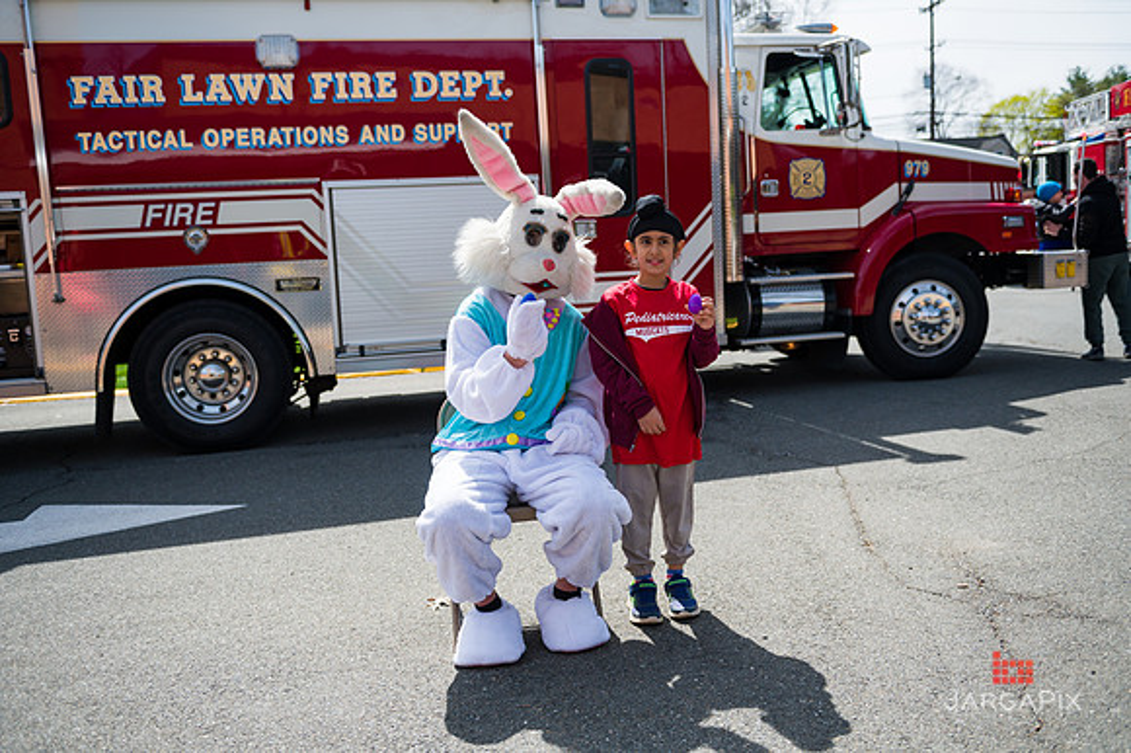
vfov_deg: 41.1
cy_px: 376
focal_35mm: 32
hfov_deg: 58.7
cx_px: 566
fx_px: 1005
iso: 200
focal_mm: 32
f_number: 4
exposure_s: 1/3200
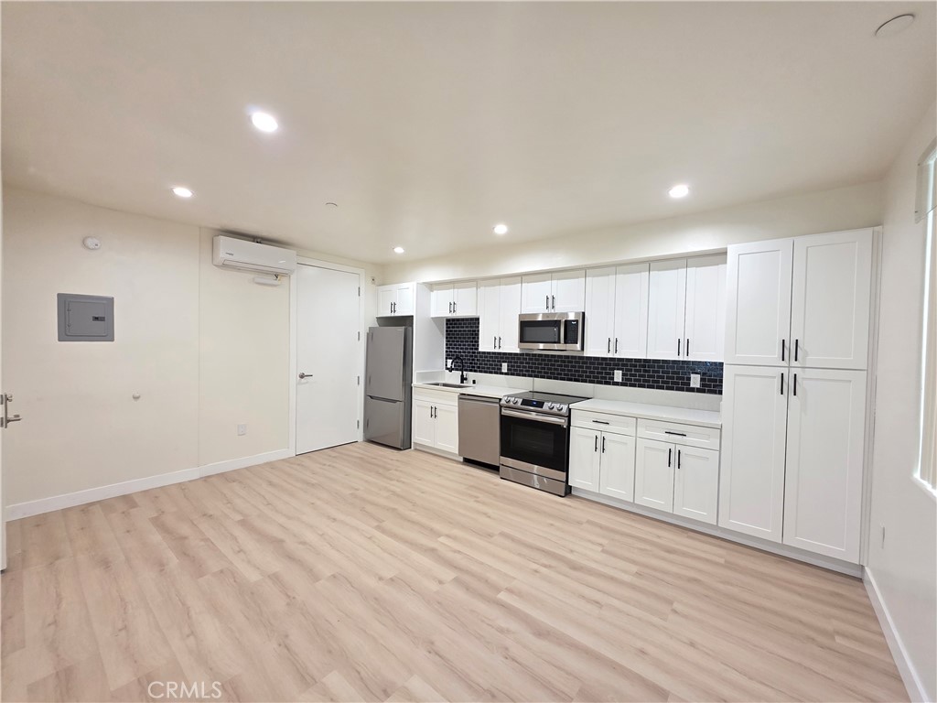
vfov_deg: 89.9
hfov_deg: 106.2
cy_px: 352
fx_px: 352
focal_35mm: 13
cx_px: 468
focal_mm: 2.2
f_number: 1.9
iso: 250
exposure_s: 1/60
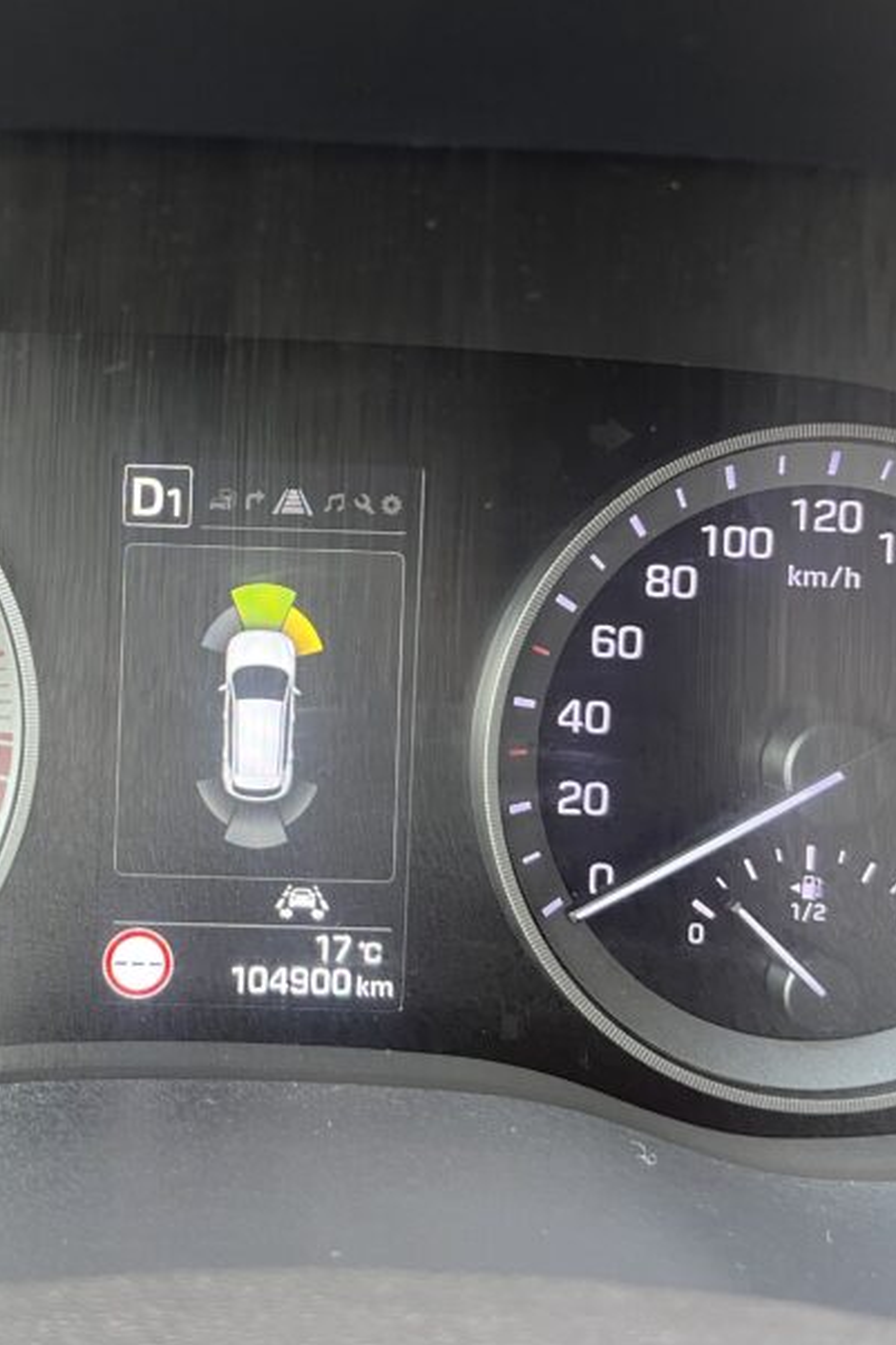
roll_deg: -3.3
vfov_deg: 42.5
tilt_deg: -19.7
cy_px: 512
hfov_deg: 28.3
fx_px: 1718
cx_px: 121
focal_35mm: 46
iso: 125
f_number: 1.5
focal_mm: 5.7
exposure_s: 1/74
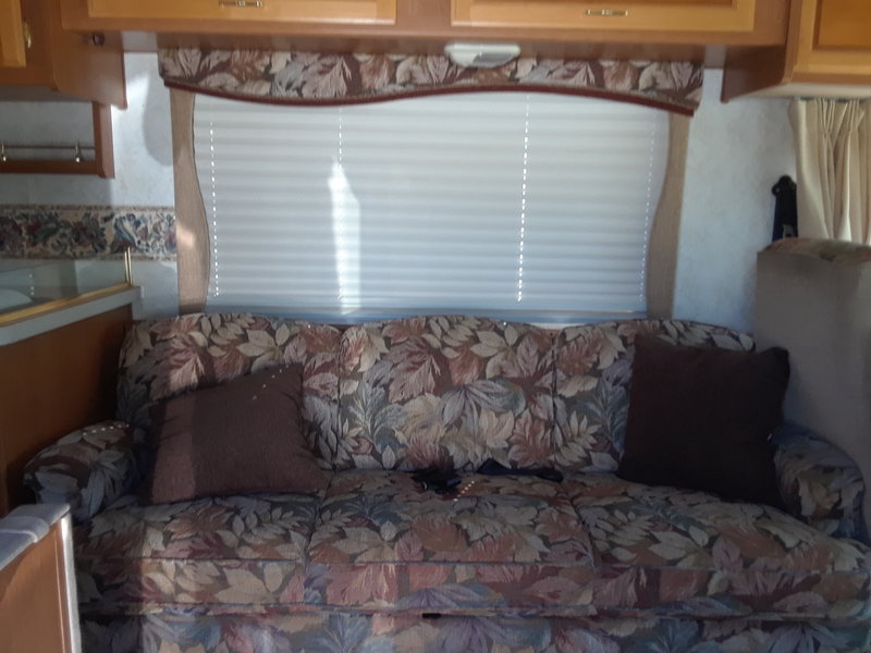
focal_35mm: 30
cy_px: 326
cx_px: 436
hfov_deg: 60.0
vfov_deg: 46.8
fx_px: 755
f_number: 1.9
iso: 50
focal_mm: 2.47
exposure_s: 1/60
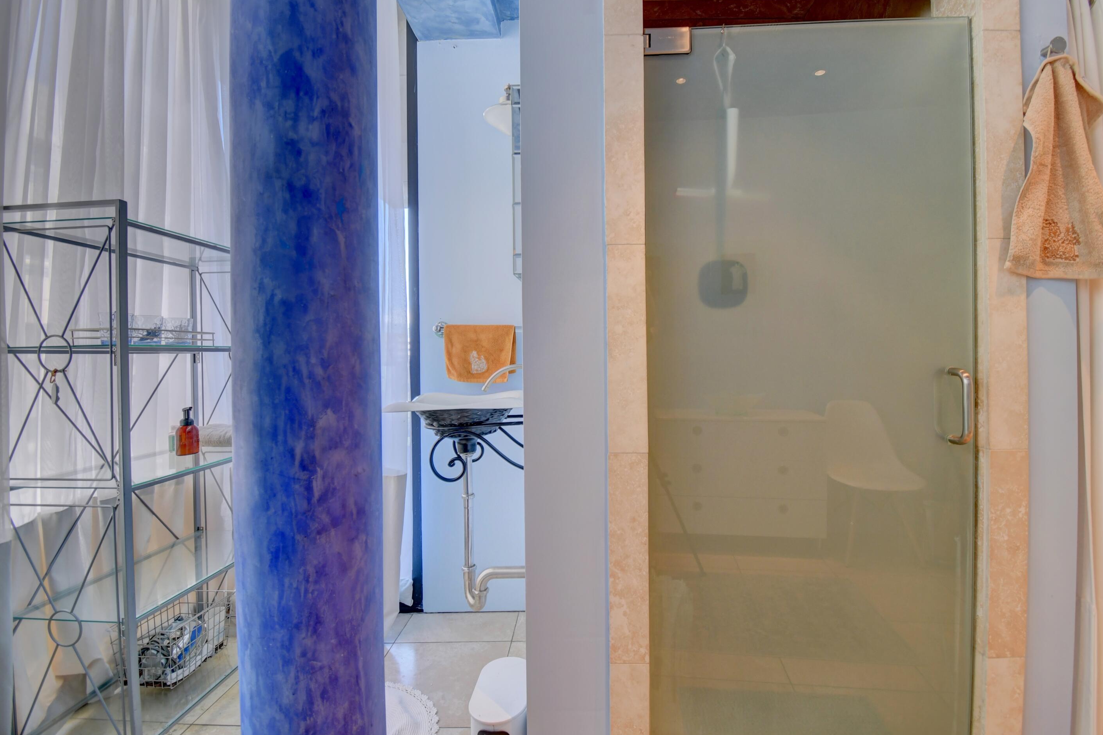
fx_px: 490
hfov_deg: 96.6
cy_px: 352
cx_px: 581
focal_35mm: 16
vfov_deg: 73.7
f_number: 4.5
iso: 500
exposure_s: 1/25
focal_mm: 10
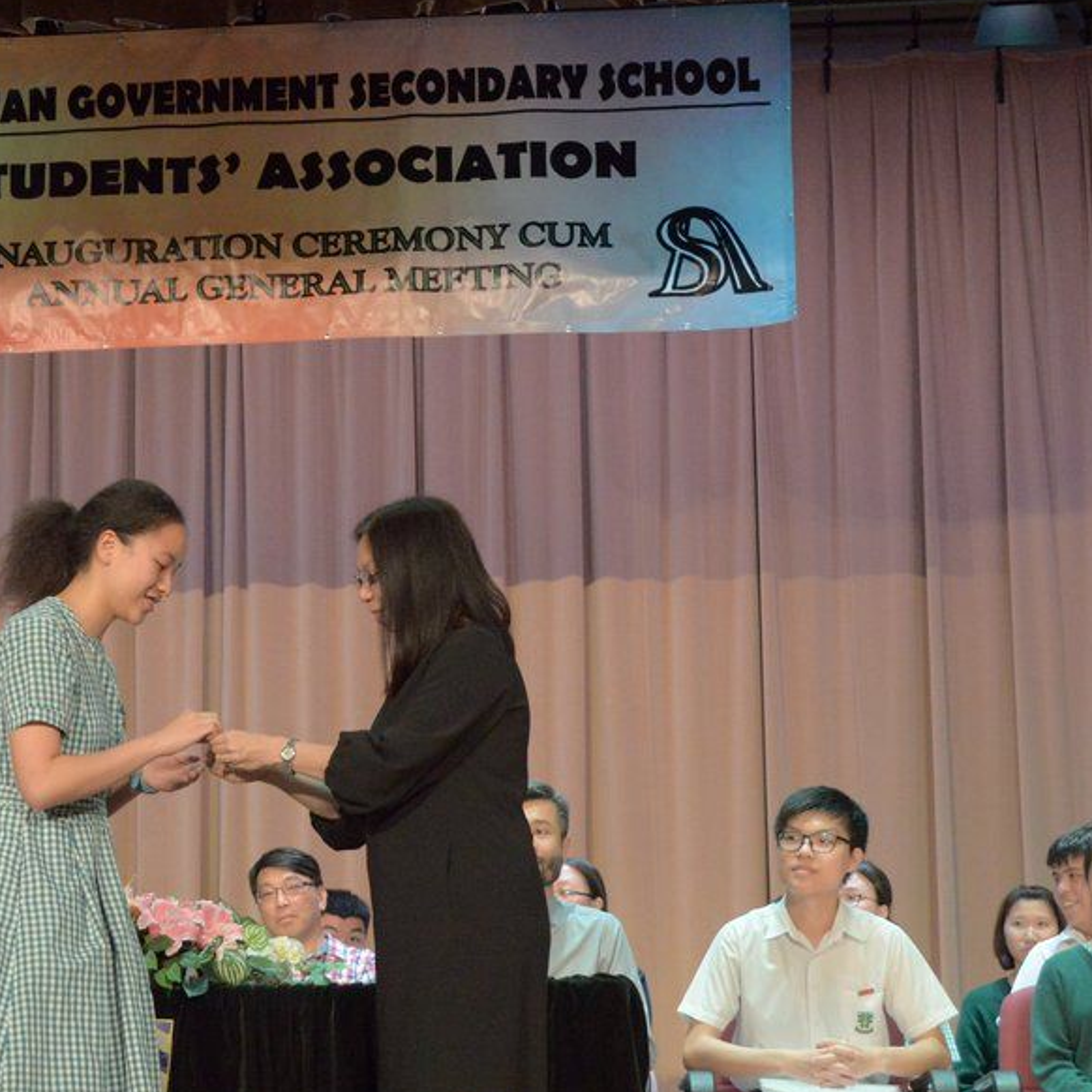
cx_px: 161
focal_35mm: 84
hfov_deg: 20.3
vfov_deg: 20.6
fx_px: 2998
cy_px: 694
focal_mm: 32
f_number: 5
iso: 1600
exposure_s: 1/250
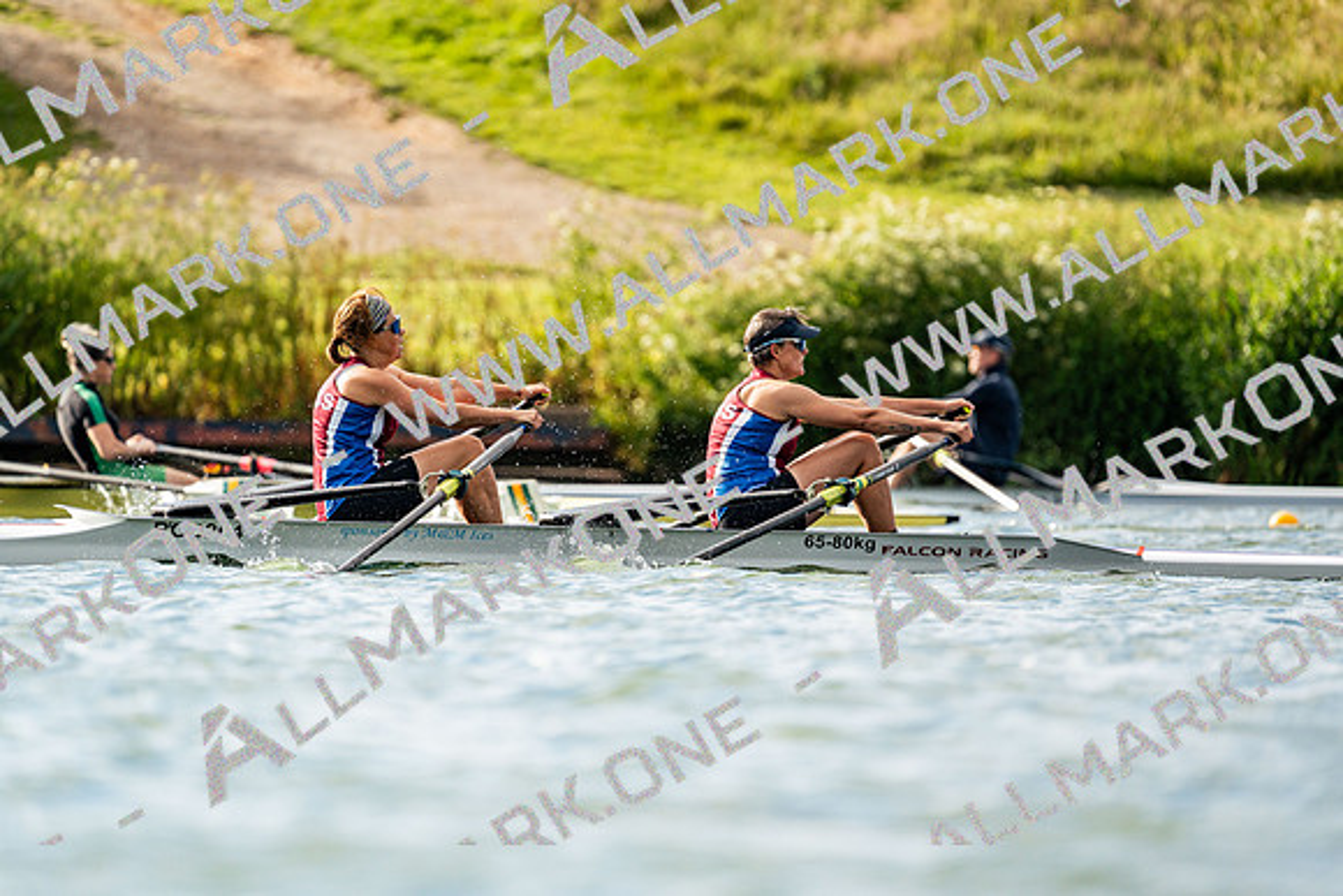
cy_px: 448
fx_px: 22388
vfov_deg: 2.3
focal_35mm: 600
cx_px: 672
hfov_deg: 3.4
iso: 400
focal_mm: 600
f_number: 6.3
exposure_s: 1/2000
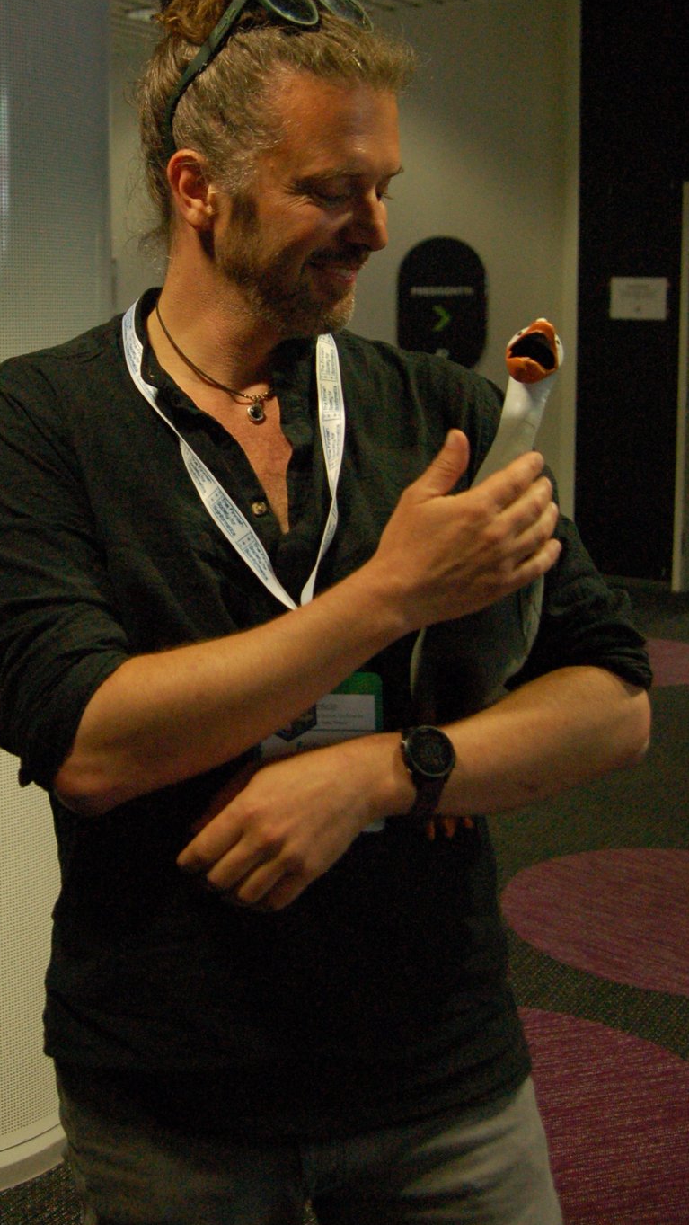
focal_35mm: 44
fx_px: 1421
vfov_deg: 46.1
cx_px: 209
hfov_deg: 27.0
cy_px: 448
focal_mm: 19
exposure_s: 1/125
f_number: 2.8
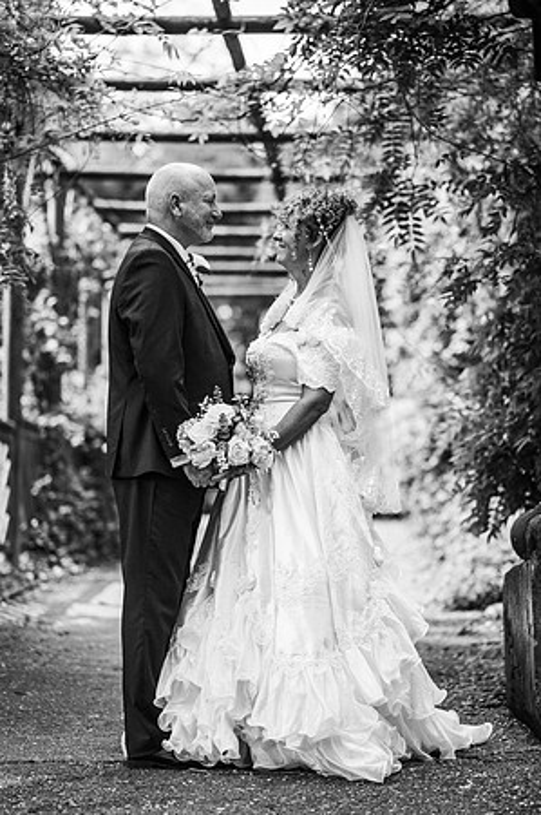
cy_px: 408
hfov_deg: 16.0
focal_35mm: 85
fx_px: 1920
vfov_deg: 23.9
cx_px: 270
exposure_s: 1/2000
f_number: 2
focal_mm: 85
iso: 100
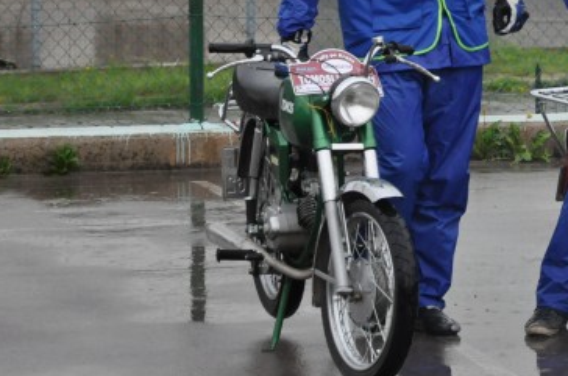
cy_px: 32
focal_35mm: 297
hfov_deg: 6.9
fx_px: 4676
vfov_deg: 4.6
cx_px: 495
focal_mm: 90
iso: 800
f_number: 5.6
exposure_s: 1/200
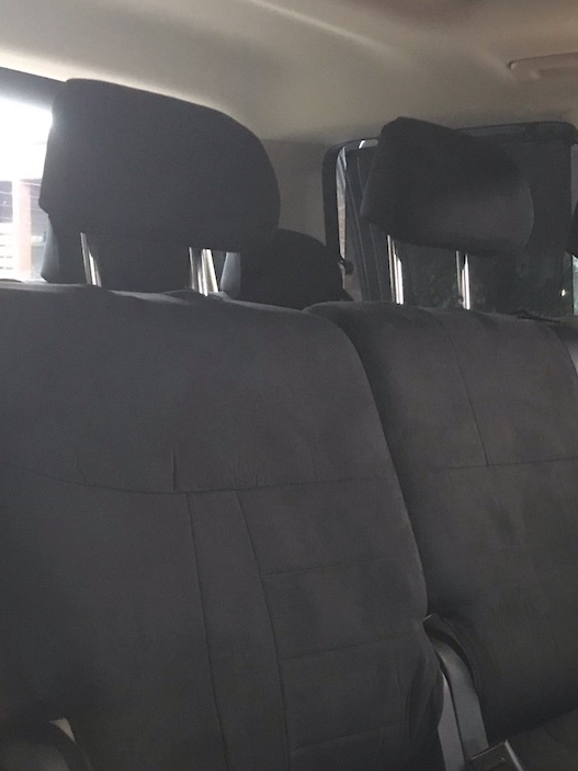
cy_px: 619
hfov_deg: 28.0
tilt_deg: -12.4
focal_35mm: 51
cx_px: 451
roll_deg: -3.8
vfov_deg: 36.2
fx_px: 1136
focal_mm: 3.99
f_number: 1.8
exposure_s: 1/4
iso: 125
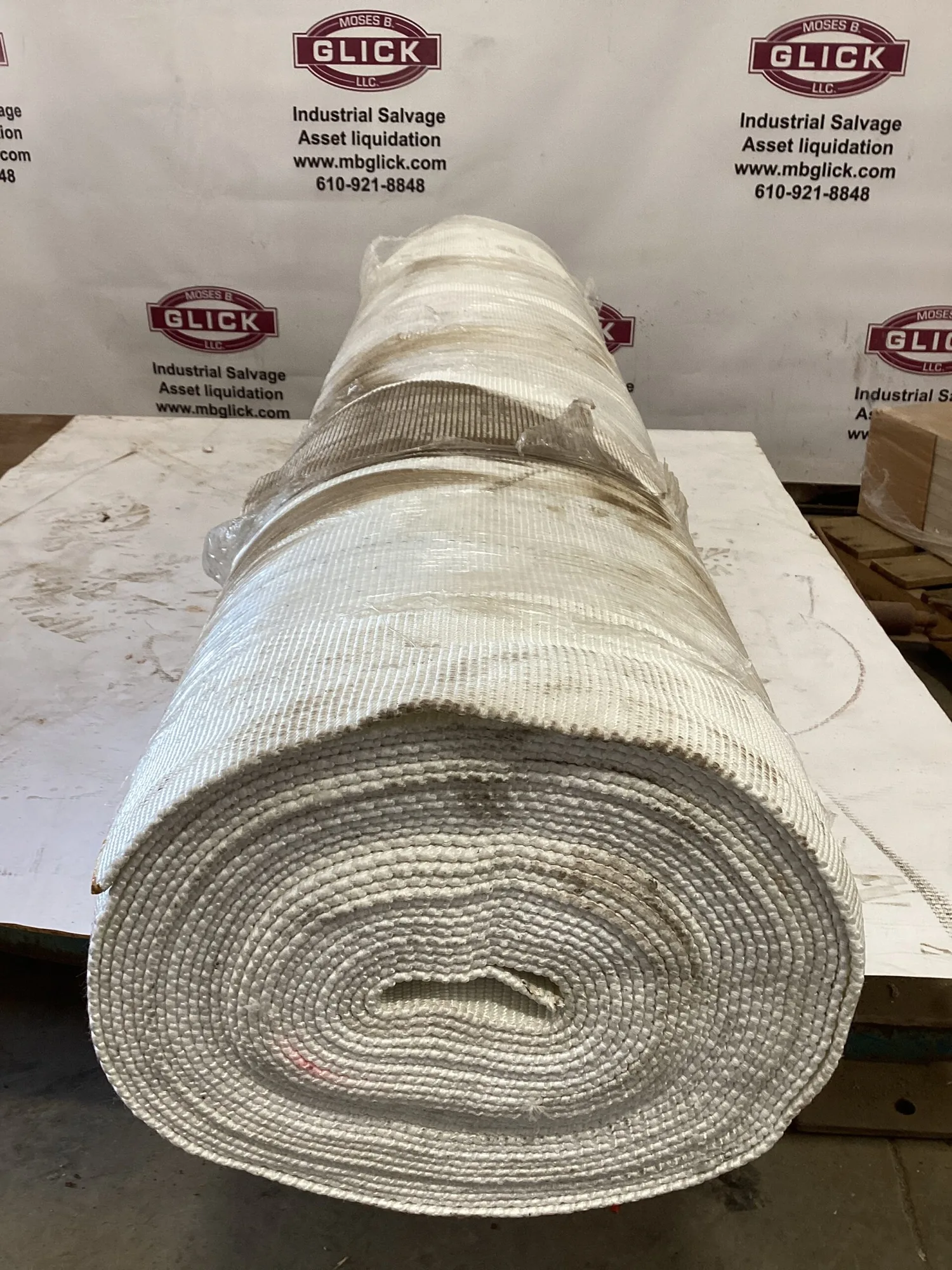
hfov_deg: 45.4
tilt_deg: -25.4
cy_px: 635
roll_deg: +0.5
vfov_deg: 58.4
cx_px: 476
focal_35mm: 31
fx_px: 1137
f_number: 2.4
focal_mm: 3.3
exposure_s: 1/50
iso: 64
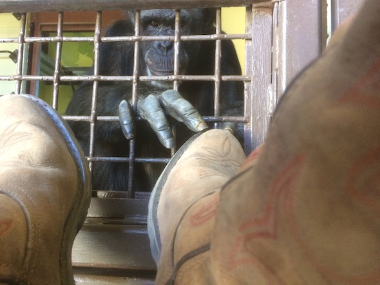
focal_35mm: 29
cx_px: 190
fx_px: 318
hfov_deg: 61.6
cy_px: 142
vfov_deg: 48.3
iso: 200
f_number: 2.2
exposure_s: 1/30
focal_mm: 4.15
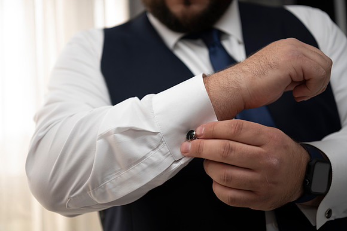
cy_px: 116
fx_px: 482
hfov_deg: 39.6
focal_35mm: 50
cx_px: 174
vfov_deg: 27.0
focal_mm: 50
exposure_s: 1/100
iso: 50
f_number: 2.8
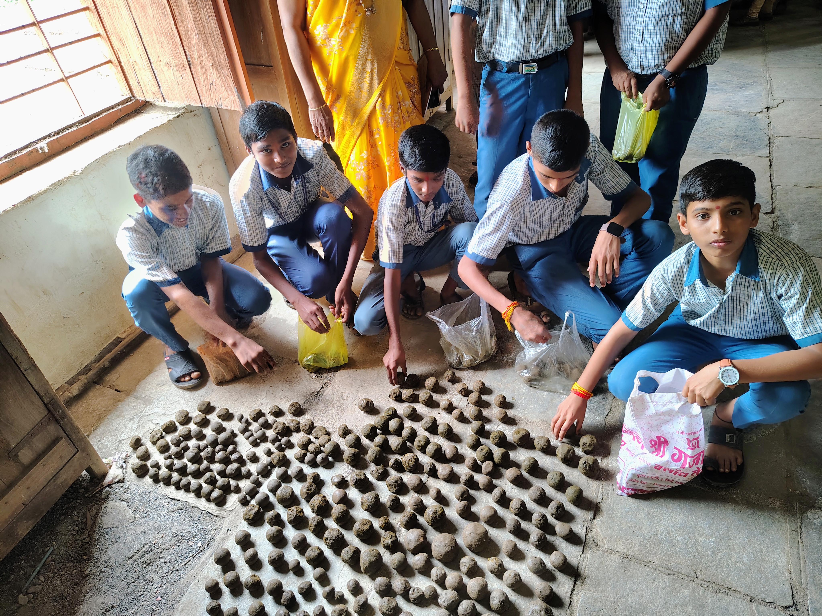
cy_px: 308
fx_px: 570
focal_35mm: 24
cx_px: 411
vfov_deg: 56.8
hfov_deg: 71.6
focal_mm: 5.56
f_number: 1.8
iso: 854
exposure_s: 1/100
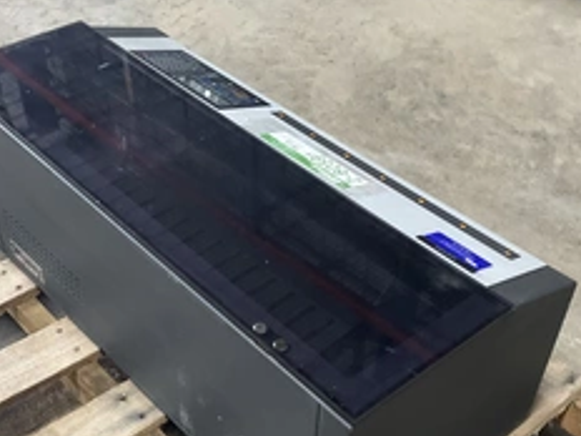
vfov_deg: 28.5
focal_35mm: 50
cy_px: 343
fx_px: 839
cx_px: 255
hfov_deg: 38.1
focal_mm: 3
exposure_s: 1/60
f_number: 1.8
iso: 125
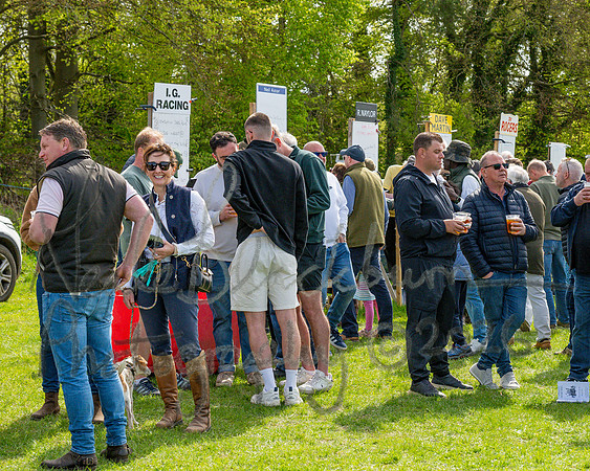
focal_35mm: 92
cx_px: 346
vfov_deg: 16.6
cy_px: 206
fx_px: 1613
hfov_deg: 20.7
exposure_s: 1/2500
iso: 800
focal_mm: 49
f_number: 5
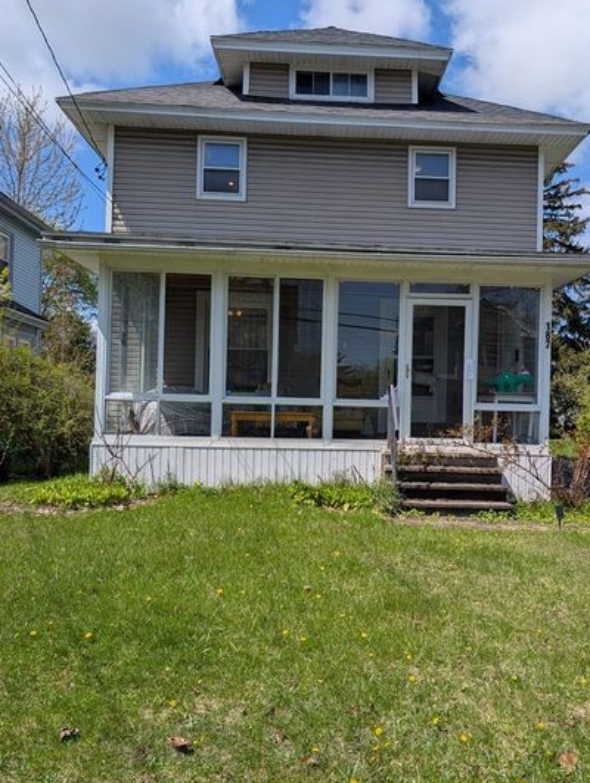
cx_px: 357
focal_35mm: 30
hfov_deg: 46.6
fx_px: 680
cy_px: 410
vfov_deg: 59.9
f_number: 1.68
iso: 22
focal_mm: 6.9
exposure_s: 1/1471
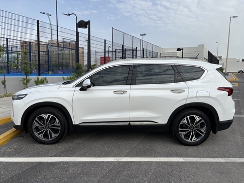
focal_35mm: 26
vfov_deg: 53.1
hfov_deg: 67.3
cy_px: 92
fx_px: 183
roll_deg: -0.5
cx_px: 122
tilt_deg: -5.9
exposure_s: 1/2513
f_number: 1.6
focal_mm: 5.96
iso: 50
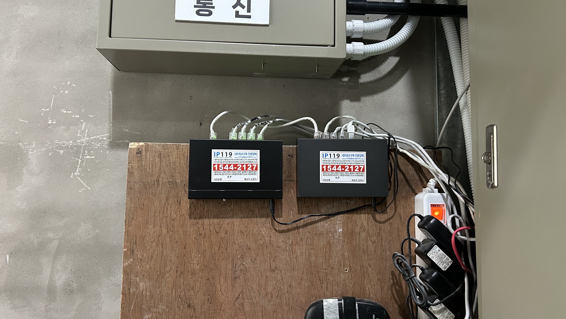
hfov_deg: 66.1
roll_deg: +0.4
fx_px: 435
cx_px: 279
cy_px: 141
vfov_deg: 40.1
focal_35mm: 29
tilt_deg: +4.1
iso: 400
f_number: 1.5
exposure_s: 1/40
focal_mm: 5.7
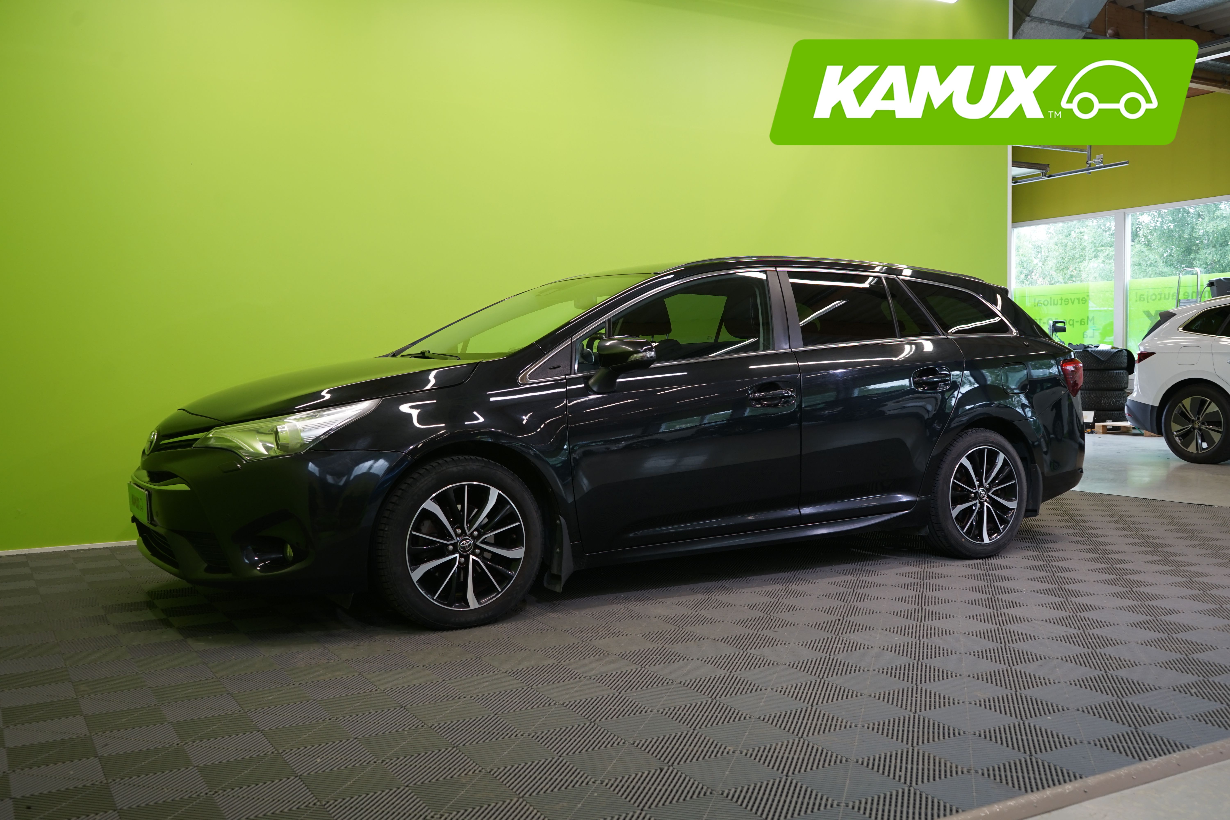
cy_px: 410
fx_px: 1127
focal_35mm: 33
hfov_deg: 57.2
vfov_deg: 40.0
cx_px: 615
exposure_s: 1/30
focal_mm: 33
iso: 400
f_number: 5.6
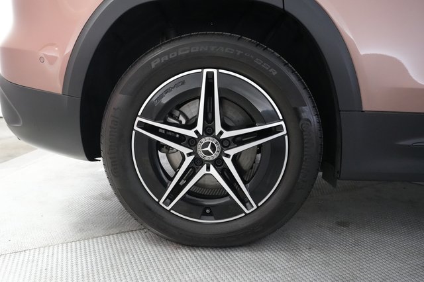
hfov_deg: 69.4
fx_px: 306
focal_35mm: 26
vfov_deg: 49.5
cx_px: 212
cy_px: 141
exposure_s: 1/160
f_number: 4
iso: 10000
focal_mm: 26
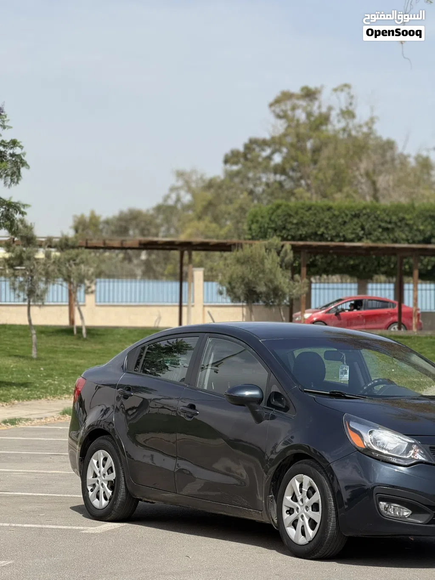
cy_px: 290
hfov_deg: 12.3
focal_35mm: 120
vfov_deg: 16.4
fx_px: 2010
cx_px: 218
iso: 50
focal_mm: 15.66
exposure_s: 1/1546
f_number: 2.8
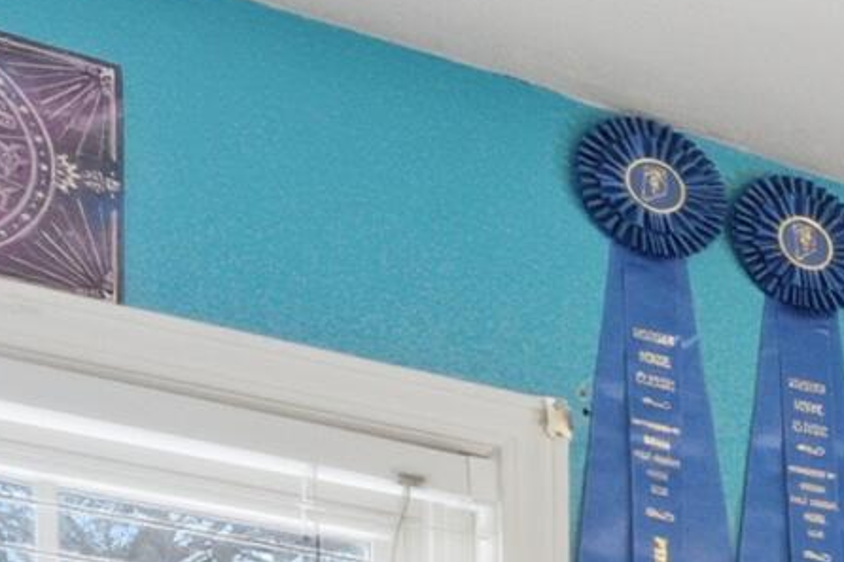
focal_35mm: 101
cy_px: 1321
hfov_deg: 12.7
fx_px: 2367
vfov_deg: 11.4
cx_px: 2271
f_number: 11
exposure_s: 1/50
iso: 400
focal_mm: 10
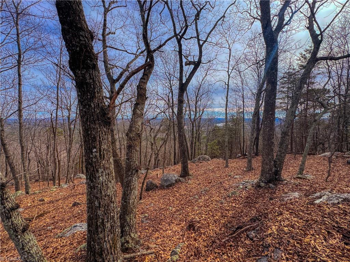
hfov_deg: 102.1
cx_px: 175
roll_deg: +0.1
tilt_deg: -5.3
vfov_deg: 85.7
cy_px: 131
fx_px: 142
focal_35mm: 14
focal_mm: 2.22
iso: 50
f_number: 2.2
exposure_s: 1/1420
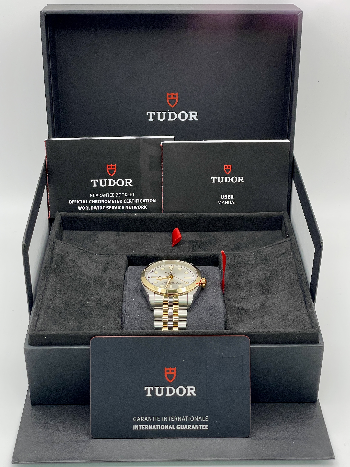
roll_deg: +0.7
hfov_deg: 28.0
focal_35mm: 52
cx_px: 175
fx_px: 701
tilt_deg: -31.8
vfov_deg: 36.8
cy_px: 234
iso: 100
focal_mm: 6
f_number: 2
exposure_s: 1/120
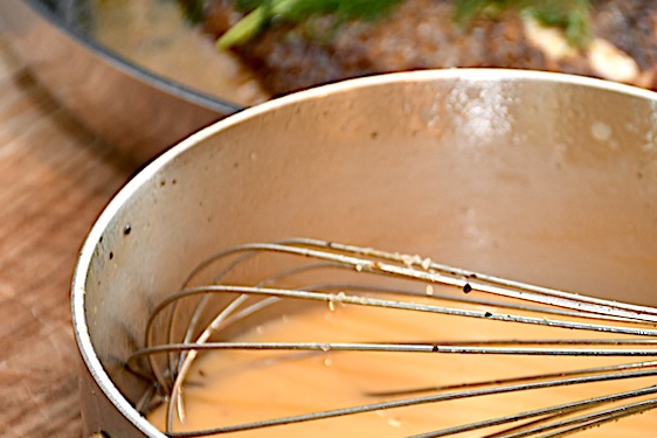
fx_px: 3724
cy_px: 235
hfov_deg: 10.1
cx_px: 470
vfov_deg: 6.7
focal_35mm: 204
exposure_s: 1/60
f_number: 5
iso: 560
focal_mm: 75
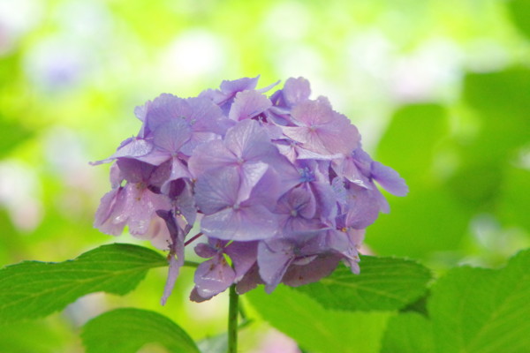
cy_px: 176
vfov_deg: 8.7
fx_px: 2311
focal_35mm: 157
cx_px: 265
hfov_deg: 13.1
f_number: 4.5
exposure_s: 1/320
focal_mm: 105
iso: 1600
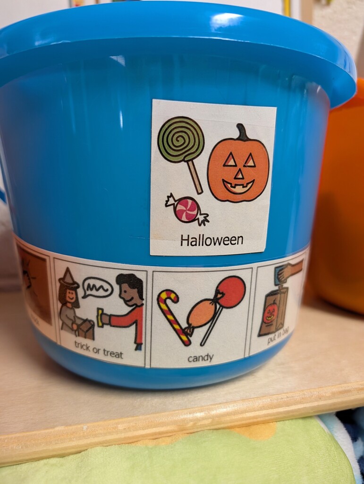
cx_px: 182
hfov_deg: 56.9
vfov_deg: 71.5
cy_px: 242
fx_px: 336
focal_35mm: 24
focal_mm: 6.9
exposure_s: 1/120
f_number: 1.68
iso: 388
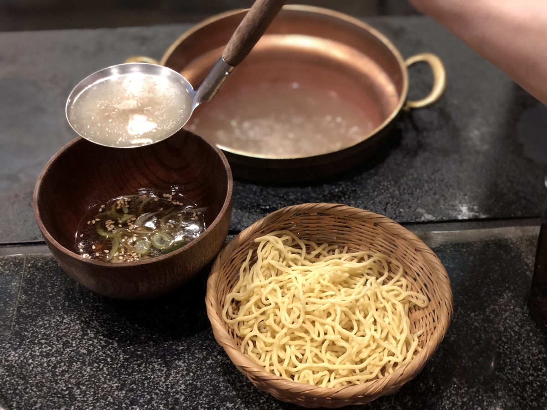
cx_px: 274
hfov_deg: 36.8
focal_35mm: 52
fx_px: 822
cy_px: 205
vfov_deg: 28.0
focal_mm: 6
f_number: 2.4
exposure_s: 1/9
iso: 160
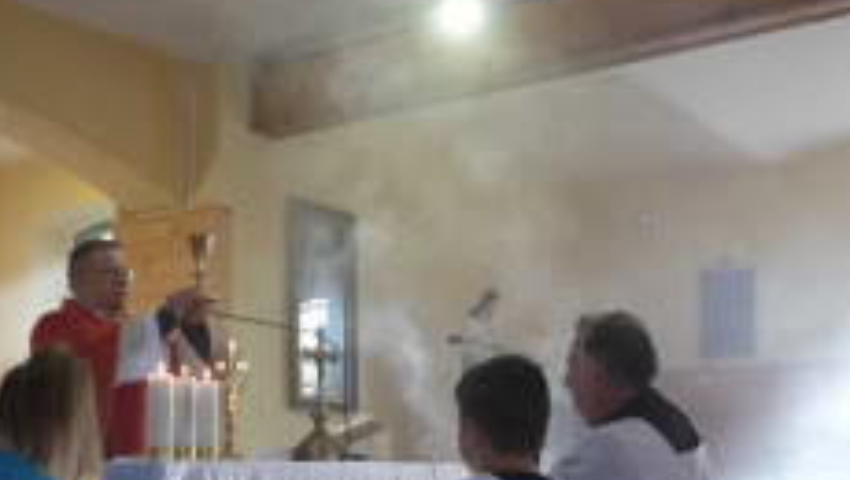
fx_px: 1196
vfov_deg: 22.3
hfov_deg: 38.7
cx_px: 285
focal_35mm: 53
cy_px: 410
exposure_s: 1/30
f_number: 3.3
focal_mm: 4.7
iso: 200
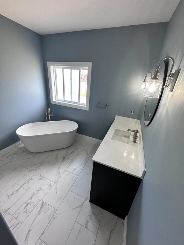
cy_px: 122
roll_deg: -5.3
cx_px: 92
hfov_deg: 85.7
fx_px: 99
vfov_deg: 102.1
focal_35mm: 14
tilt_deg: -23.5
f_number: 2.2
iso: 100
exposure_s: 1/120
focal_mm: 2.22
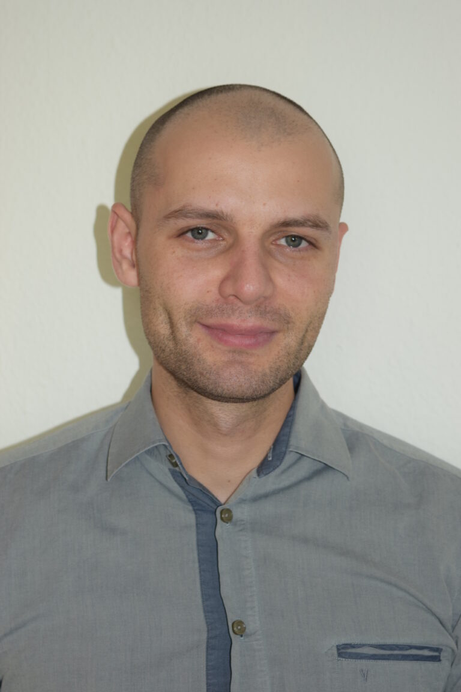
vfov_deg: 27.0
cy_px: 346
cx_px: 230
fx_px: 1441
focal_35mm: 75
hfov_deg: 18.2
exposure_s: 1/30
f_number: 5.6
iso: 560
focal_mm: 50
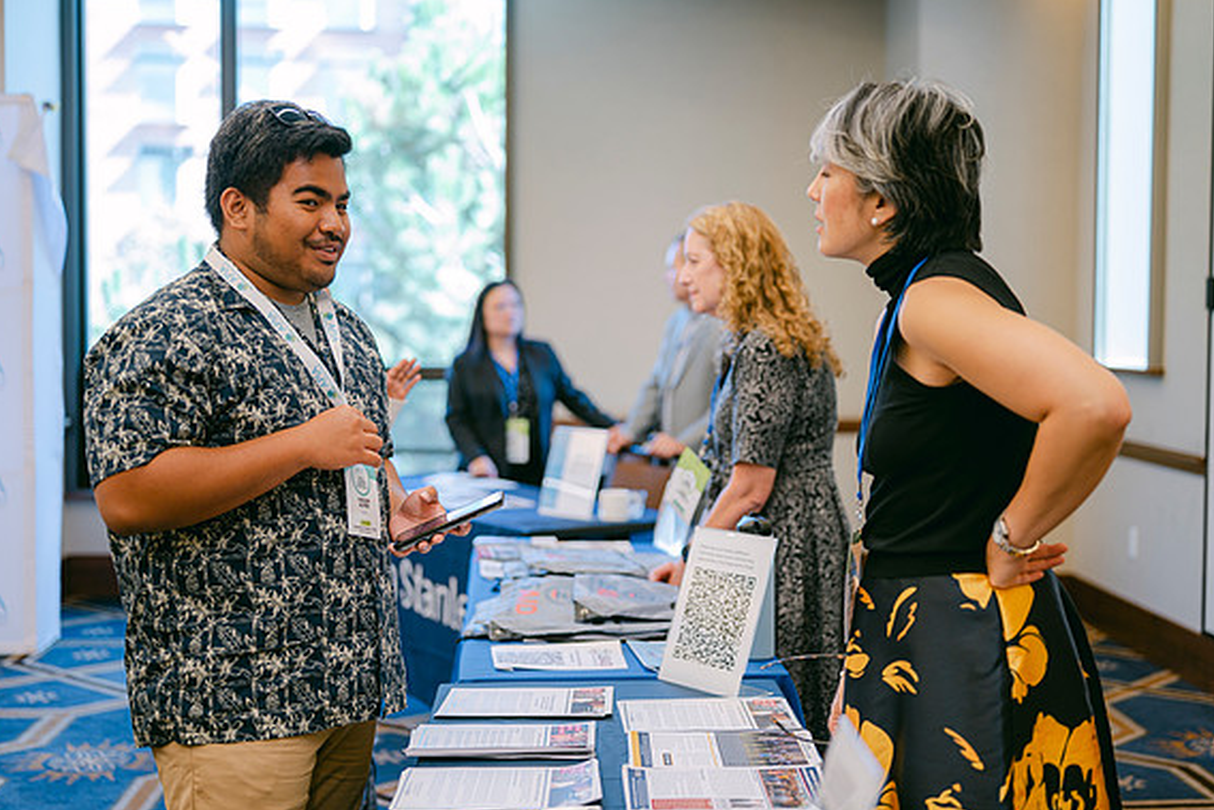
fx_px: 1720
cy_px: 408
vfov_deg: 26.5
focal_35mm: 51
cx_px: 607
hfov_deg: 38.9
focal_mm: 50
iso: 160
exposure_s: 1/125
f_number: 2
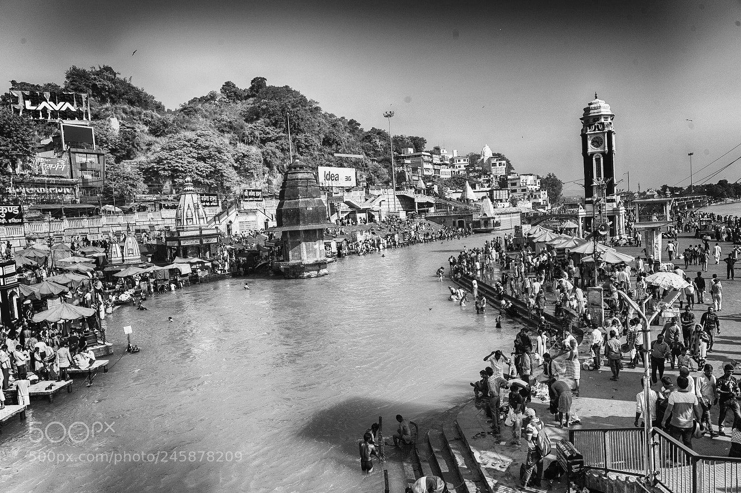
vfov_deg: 53.1
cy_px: 246
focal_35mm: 24
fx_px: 494
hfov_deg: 73.8
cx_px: 370
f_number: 8
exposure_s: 1/800
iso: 250
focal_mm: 24
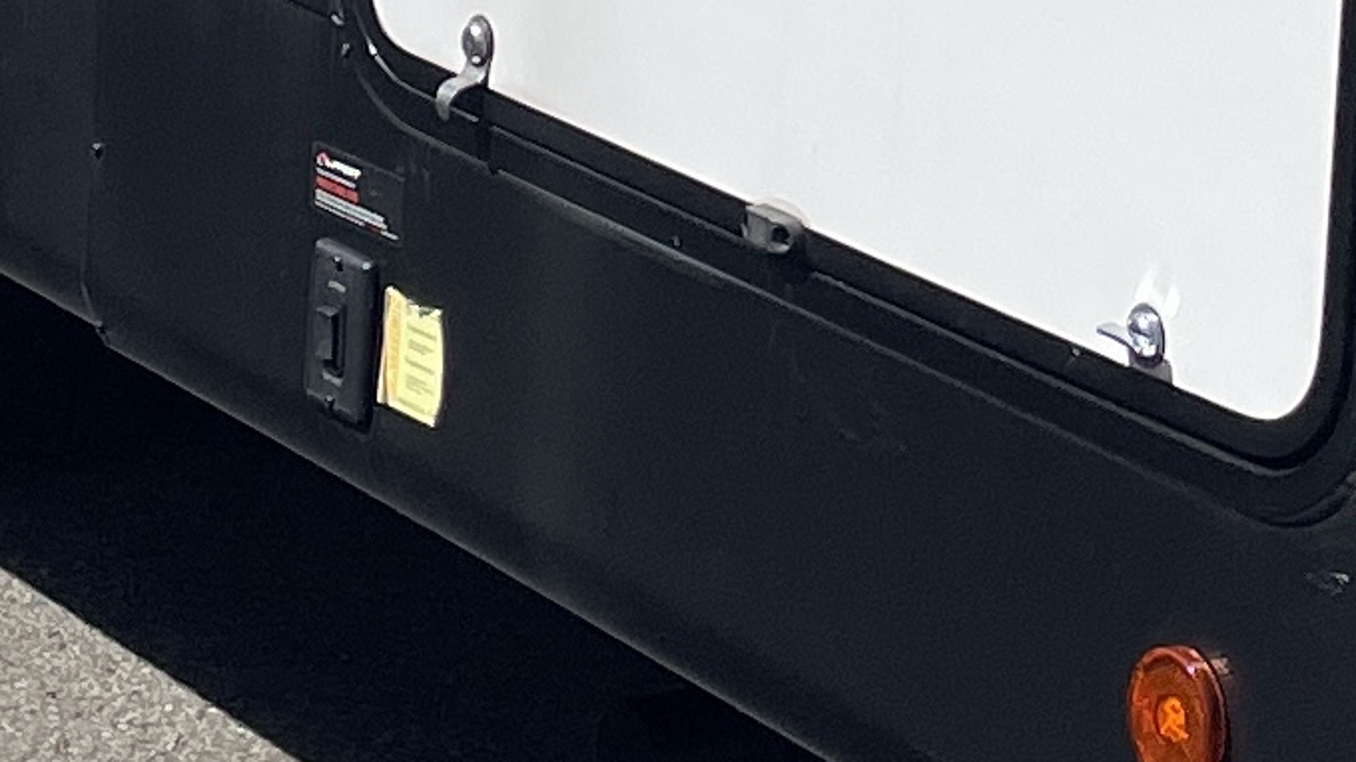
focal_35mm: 168
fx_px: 6039
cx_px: 969
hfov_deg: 12.8
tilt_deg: +0.6
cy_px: -1137
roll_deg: -2.0
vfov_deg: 6.8
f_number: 1.6
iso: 32
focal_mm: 4.2
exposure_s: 1/7813
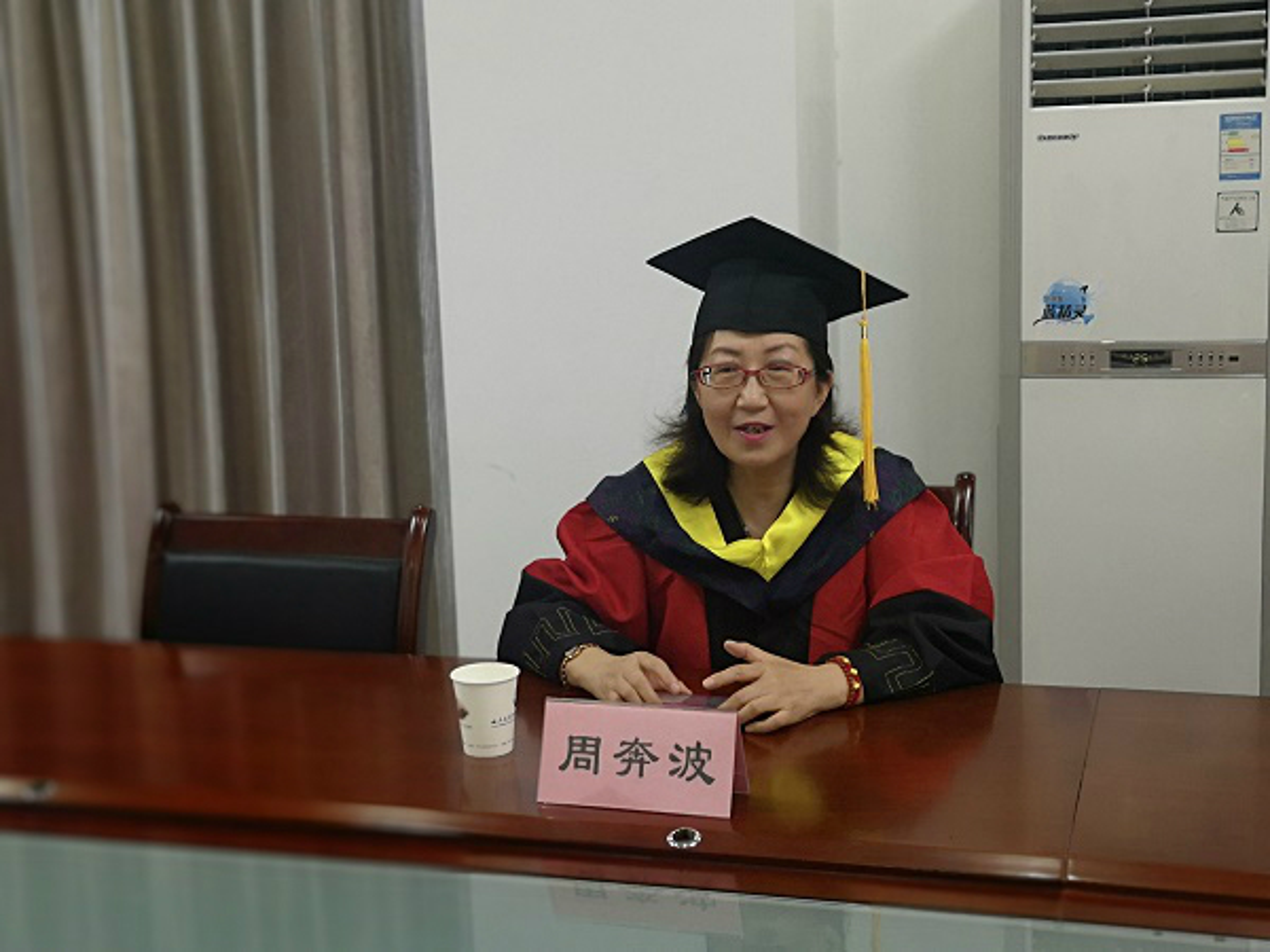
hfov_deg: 38.2
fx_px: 1834
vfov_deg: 29.1
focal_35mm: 50
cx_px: 635
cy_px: 476
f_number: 1.8
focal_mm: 3.95
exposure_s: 1/50
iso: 100
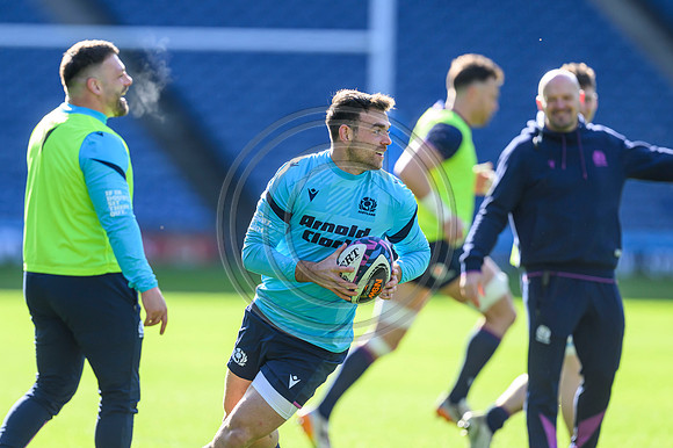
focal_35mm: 544
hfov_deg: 3.8
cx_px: 327
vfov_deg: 2.5
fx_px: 10159
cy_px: 208
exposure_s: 1/1600
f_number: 3.5
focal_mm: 400
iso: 500
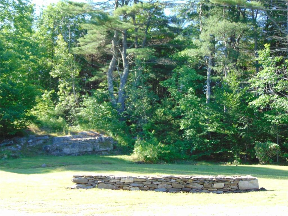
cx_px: 144
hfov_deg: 32.2
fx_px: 499
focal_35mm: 60
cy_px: 108
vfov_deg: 24.4
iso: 80
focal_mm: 10.8
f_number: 3.6
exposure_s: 1/100
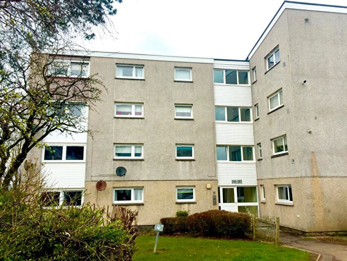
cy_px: 130
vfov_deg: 48.2
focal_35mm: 29
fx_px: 291
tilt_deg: +10.4
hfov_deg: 61.7
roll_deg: +0.2
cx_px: 174
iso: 32
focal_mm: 4.15
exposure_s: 1/1464
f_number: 2.2
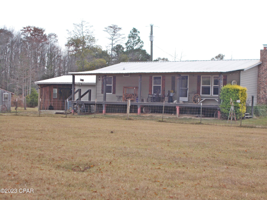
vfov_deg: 22.3
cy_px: 100
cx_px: 134
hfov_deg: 29.4
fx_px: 509
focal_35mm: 66
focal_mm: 11.8
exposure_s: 1/250
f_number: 5.3
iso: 80
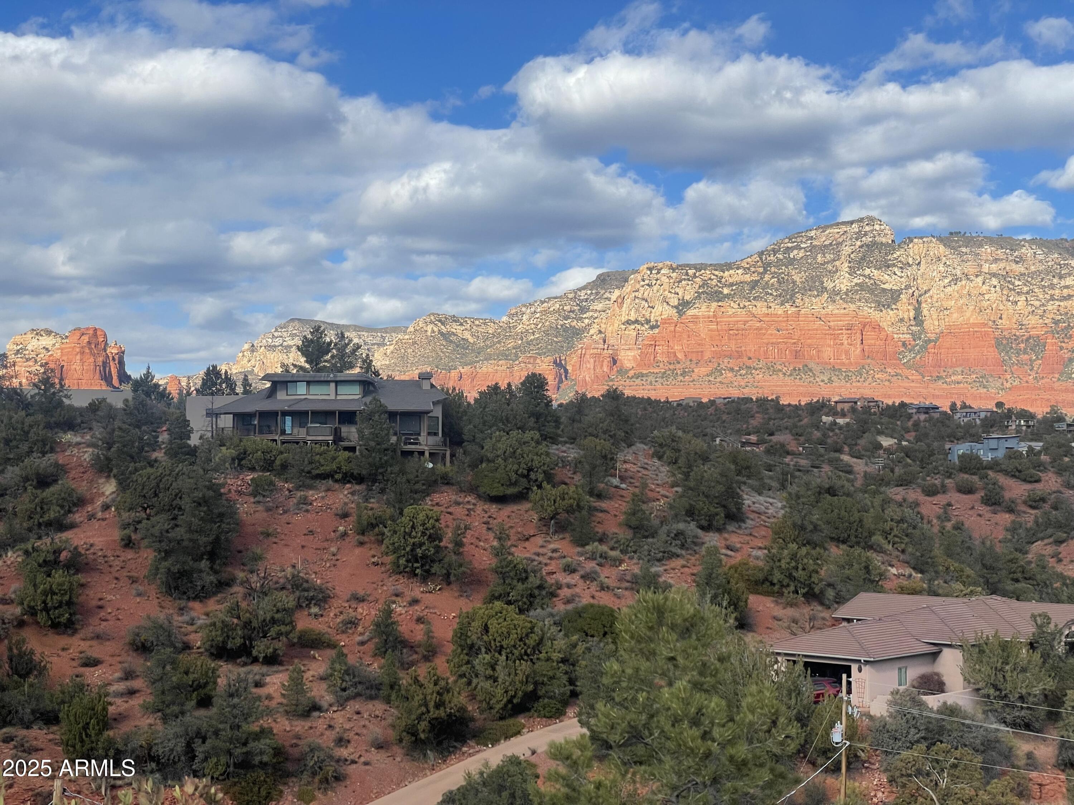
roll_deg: -0.1
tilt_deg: +5.2
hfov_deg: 36.8
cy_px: 402
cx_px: 537
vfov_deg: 28.0
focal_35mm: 52
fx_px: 1613
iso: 25
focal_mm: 6
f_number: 2
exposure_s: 1/1497
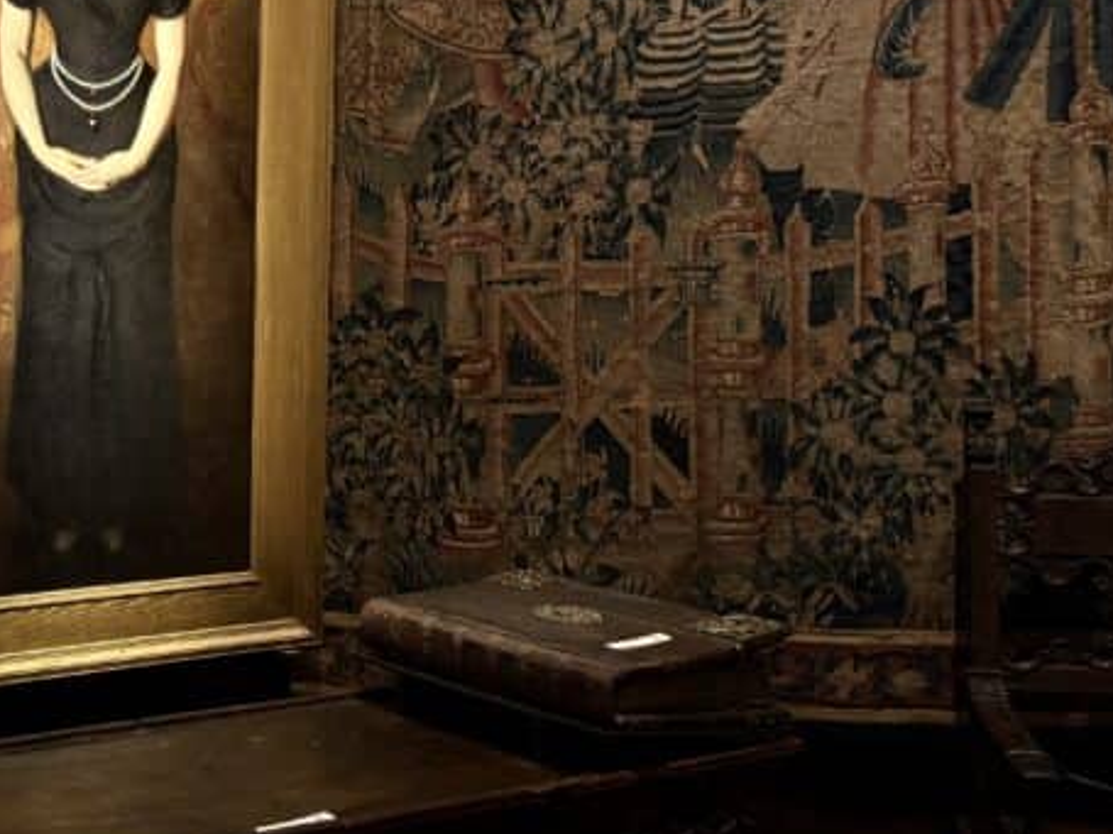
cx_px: 110
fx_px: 1736
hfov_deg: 33.6
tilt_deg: -2.4
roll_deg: +0.2
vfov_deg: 27.0
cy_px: 360
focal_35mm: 54
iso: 800
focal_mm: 6.76
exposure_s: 1/30
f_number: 1.78
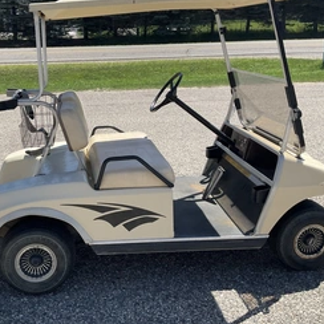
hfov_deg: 39.7
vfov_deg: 39.8
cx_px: 116
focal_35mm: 42
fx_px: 445
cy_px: 129
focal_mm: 3
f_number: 1.8
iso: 25
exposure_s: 1/1534
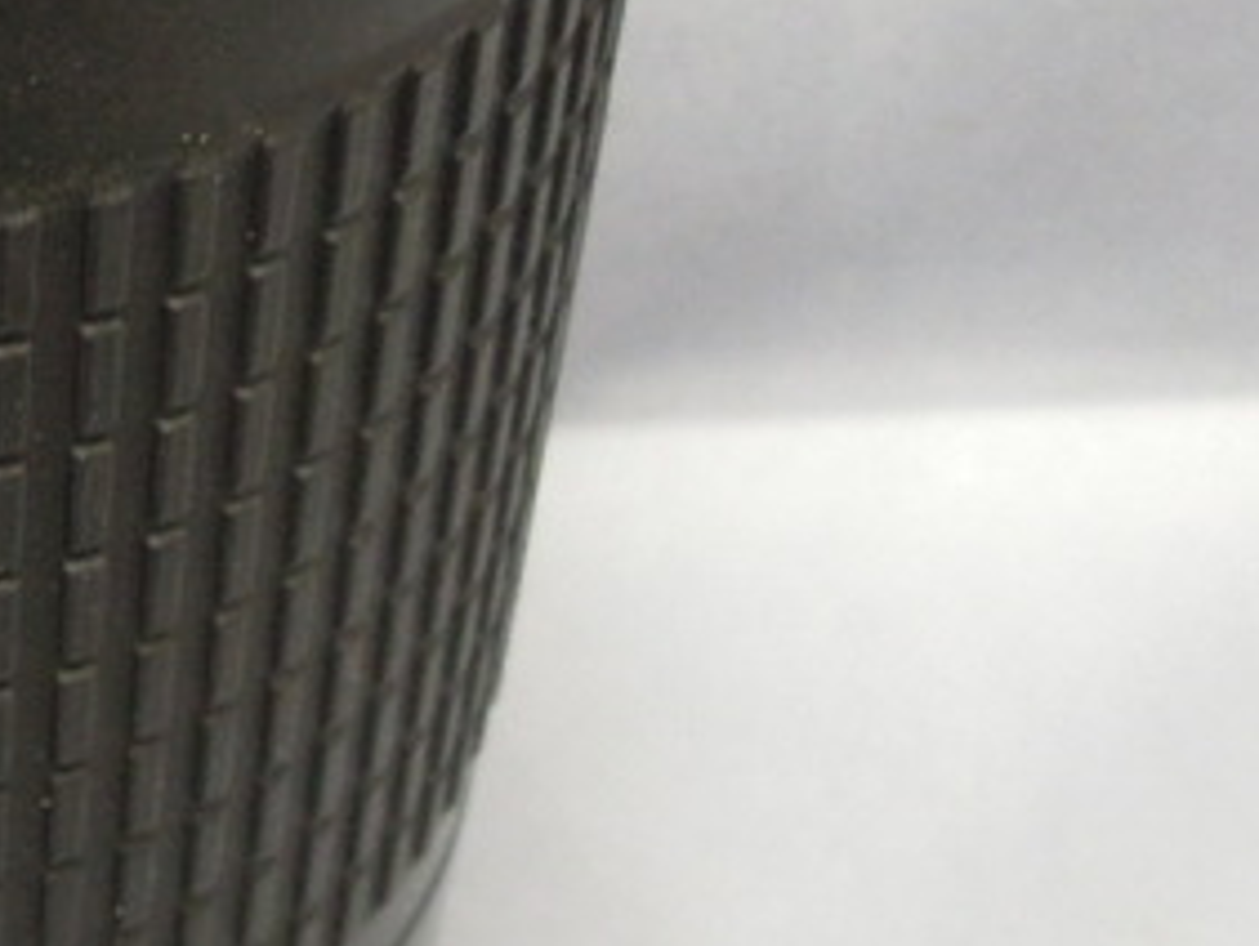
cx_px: -366
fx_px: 3713
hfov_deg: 18.0
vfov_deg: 14.4
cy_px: 107
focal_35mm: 102
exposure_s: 1/20
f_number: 2.8
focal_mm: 4.3
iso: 400
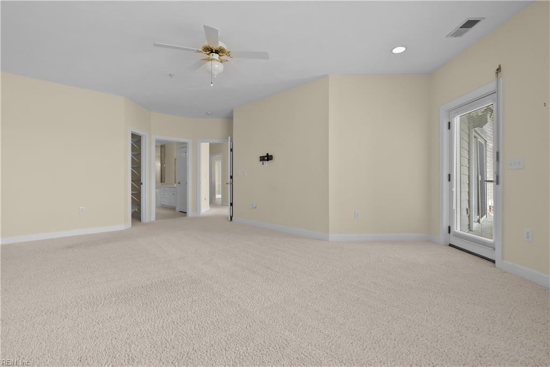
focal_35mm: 16
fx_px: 244
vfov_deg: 73.8
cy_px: 184
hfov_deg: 96.7
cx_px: 275
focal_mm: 16
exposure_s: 1/250
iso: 12800
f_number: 7.1
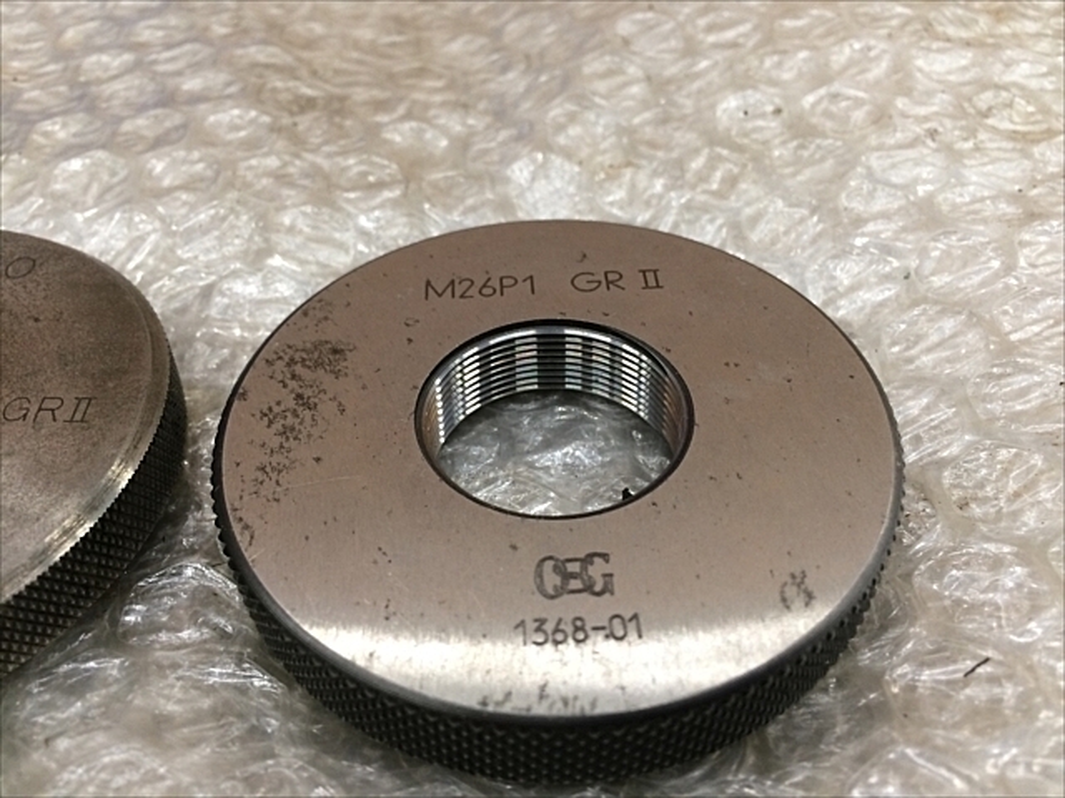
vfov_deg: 48.2
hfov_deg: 61.7
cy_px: 399
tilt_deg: -45.4
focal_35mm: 29
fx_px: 892
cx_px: 532
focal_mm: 4.15
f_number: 2.2
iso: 100
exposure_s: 1/30
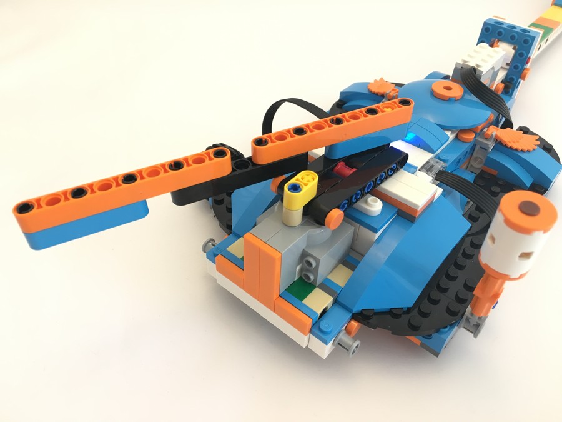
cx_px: 281
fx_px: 471
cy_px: 211
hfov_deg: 61.7
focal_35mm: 29
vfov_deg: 48.2
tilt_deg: -45.1
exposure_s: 1/33
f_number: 2.2
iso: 100
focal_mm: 4.15
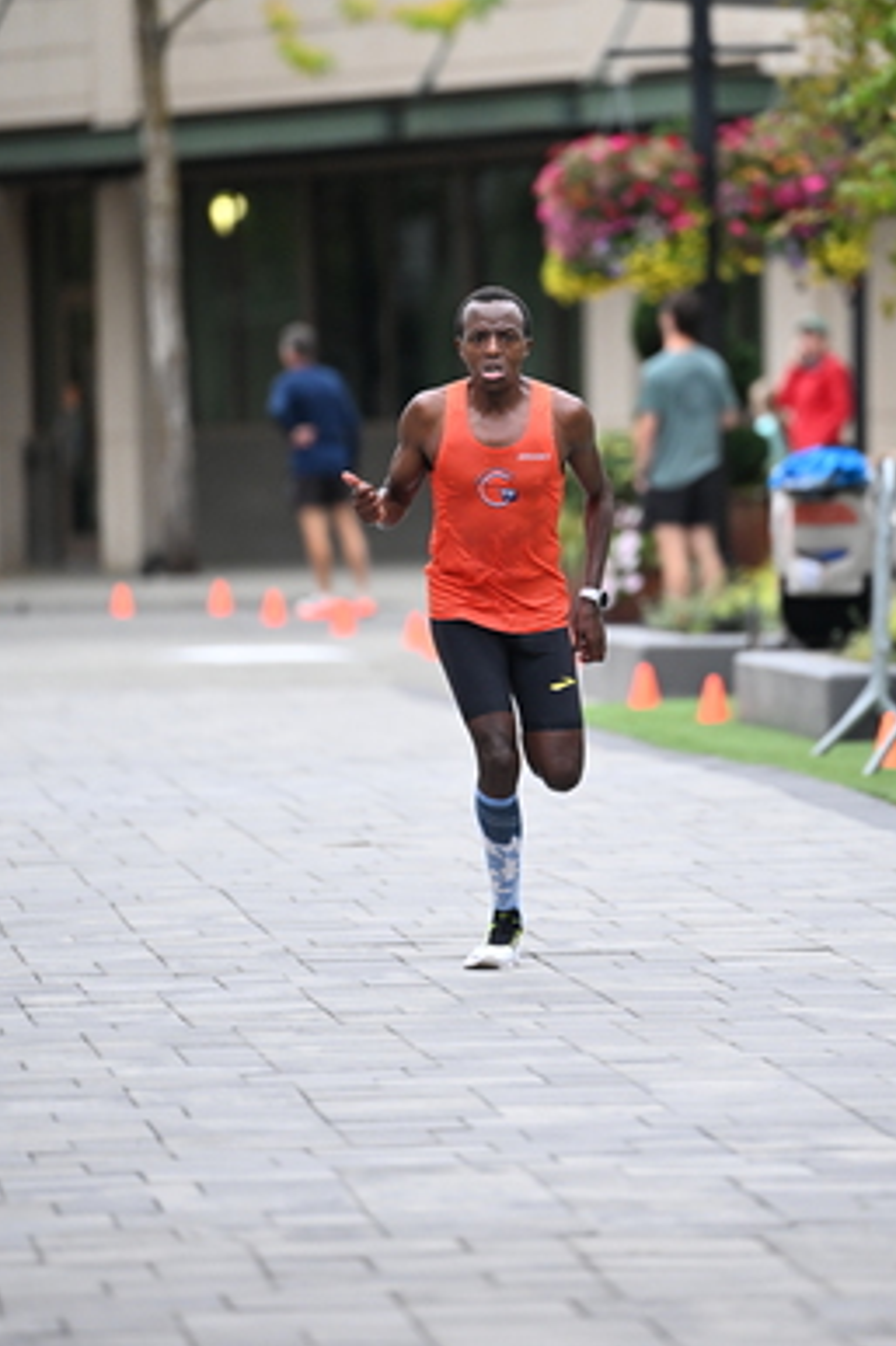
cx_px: 542
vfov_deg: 7.2
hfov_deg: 4.8
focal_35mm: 285
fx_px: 10649
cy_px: 474
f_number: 2.8
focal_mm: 200
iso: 1600
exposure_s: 1/800
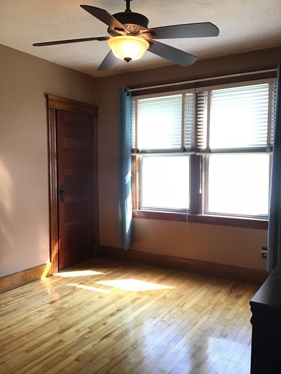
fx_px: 336
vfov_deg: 58.4
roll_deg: +0.6
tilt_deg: -3.7
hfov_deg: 45.4
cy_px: 187
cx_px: 140
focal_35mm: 31
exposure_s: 1/40
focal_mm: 3.3
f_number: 2.4
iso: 25
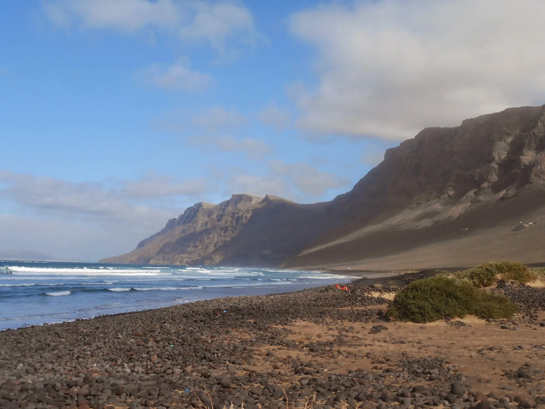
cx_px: 272
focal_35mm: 38
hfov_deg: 49.0
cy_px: 204
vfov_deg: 37.7
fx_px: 598
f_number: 4.2
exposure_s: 1/1000
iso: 80
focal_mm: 6.8
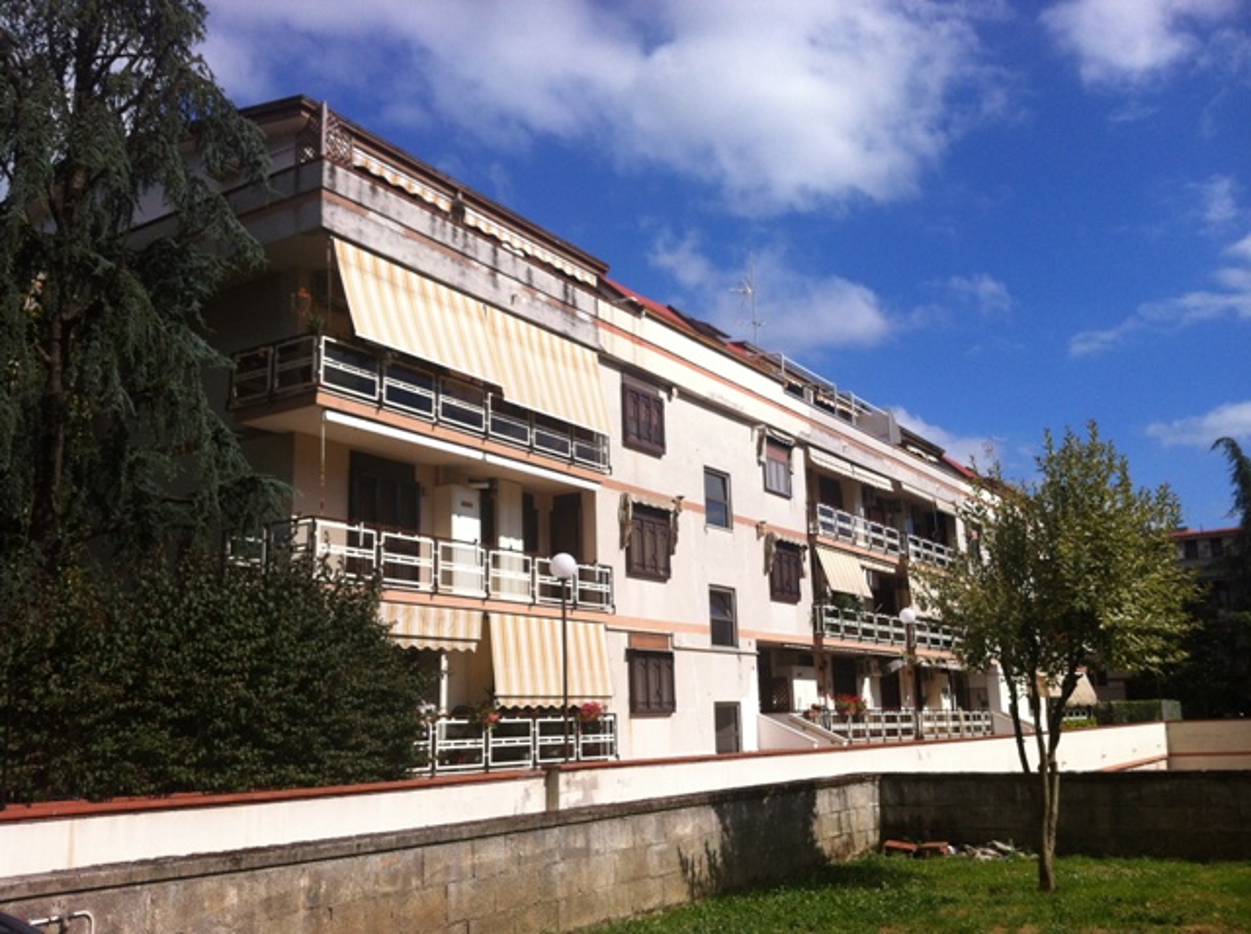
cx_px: 626
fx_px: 1263
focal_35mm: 35
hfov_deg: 52.7
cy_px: 467
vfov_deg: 40.6
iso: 80
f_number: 2.8
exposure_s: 1/2742
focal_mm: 3.85
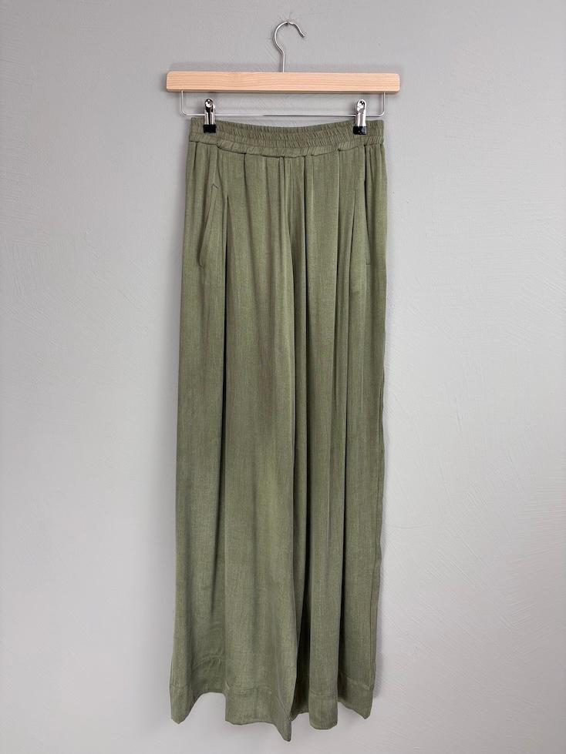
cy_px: 377
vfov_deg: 67.3
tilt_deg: -8.3
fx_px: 567
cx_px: 283
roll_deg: +0.2
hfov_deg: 53.1
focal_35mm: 26
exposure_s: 1/100
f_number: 1.6
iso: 64
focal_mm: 5.96
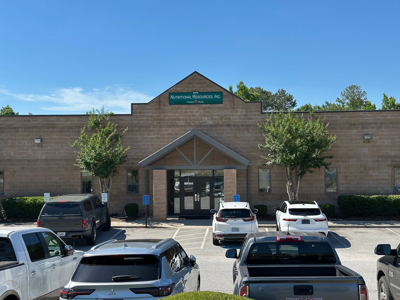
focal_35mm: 48
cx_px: 200
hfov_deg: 39.7
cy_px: 150
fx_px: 555
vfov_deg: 30.3
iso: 64
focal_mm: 6.86
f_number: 1.78
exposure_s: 1/3257
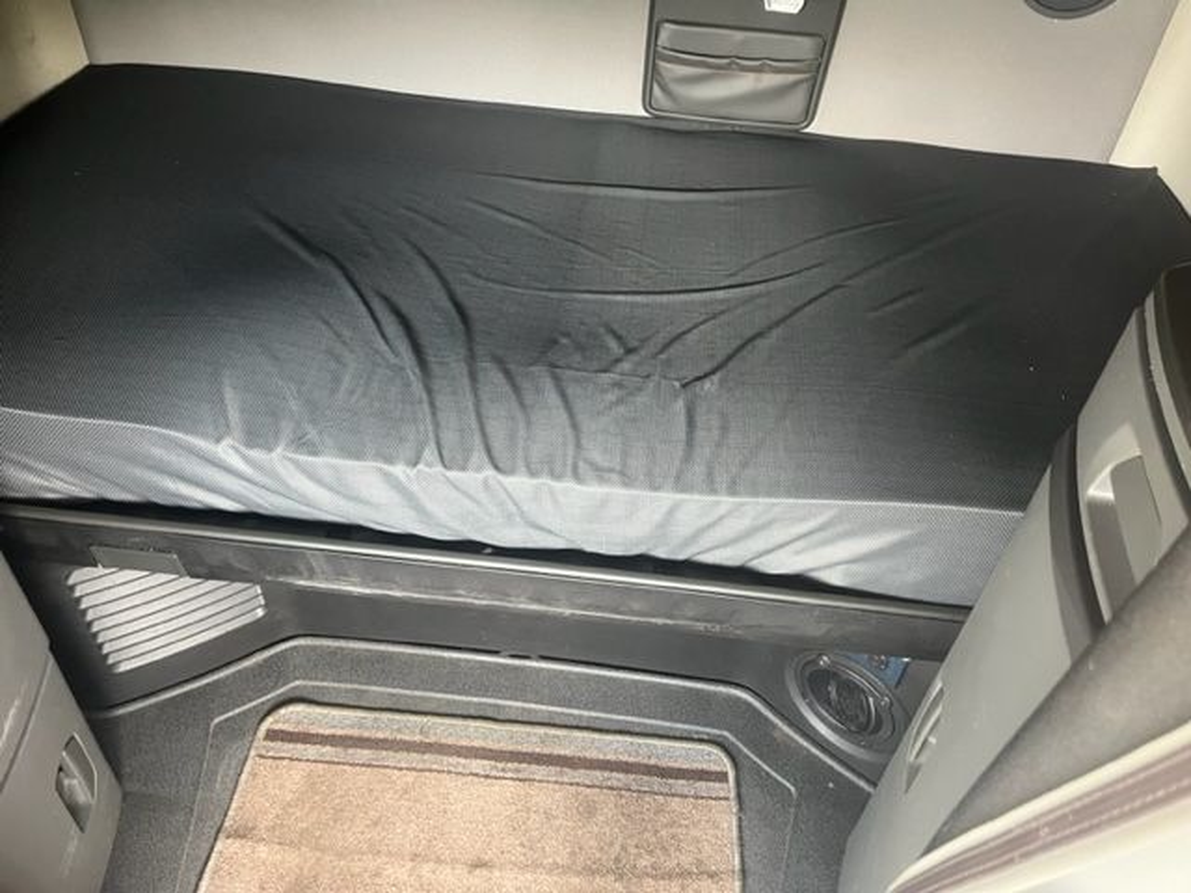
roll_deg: -6.0
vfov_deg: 53.1
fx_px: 895
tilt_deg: -43.0
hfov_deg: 67.3
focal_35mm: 26
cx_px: 596
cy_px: 446
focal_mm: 5.1
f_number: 1.6
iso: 320
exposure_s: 1/60
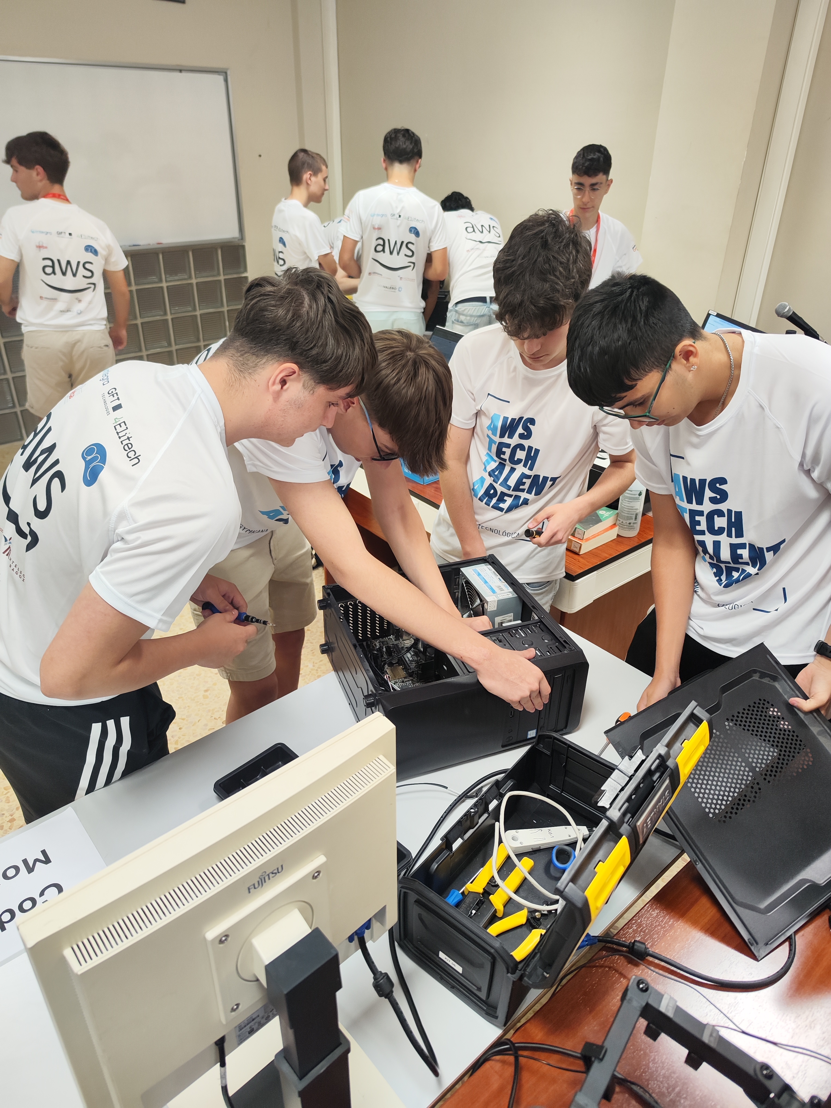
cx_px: 416
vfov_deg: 73.9
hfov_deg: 58.9
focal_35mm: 23
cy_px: 554
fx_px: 736
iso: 492
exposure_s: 1/120
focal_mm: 7.01
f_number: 1.69
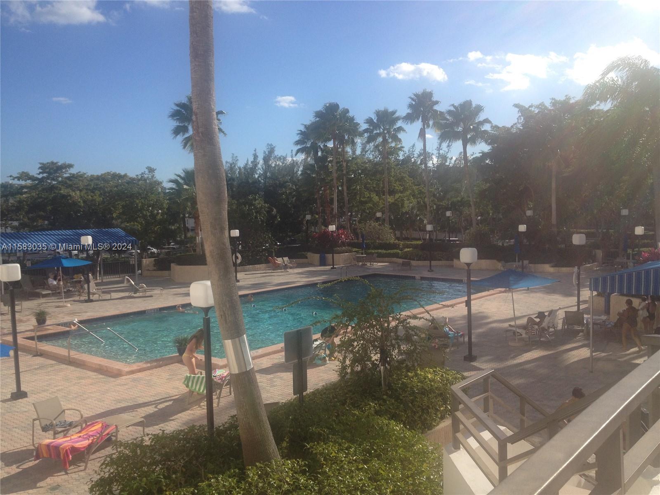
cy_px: 248
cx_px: 330
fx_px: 667
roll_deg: +1.8
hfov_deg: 52.6
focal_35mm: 35
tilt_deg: -8.2
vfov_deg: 40.7
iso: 50
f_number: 2.4
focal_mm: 4.28
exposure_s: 1/2123
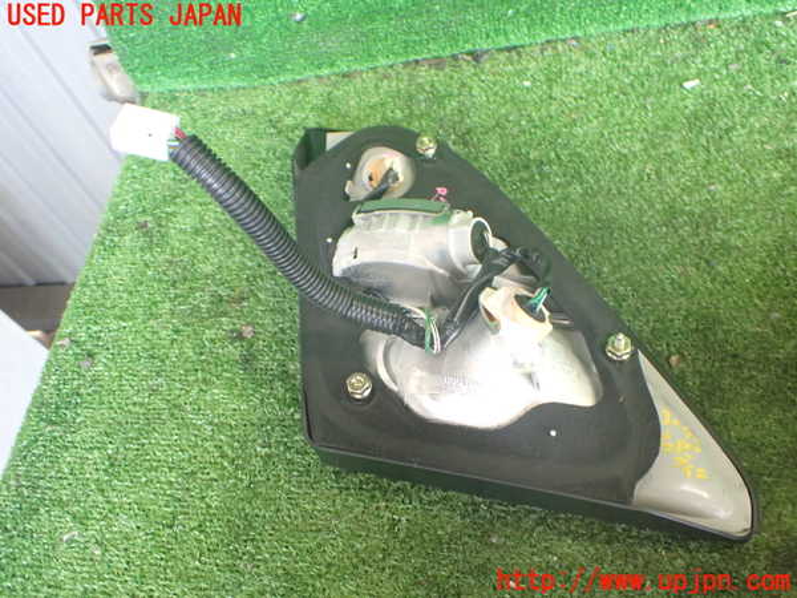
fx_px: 691
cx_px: 398
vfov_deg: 46.8
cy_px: 299
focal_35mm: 30
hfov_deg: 60.0
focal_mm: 5.4
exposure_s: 1/80
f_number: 2.3
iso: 800
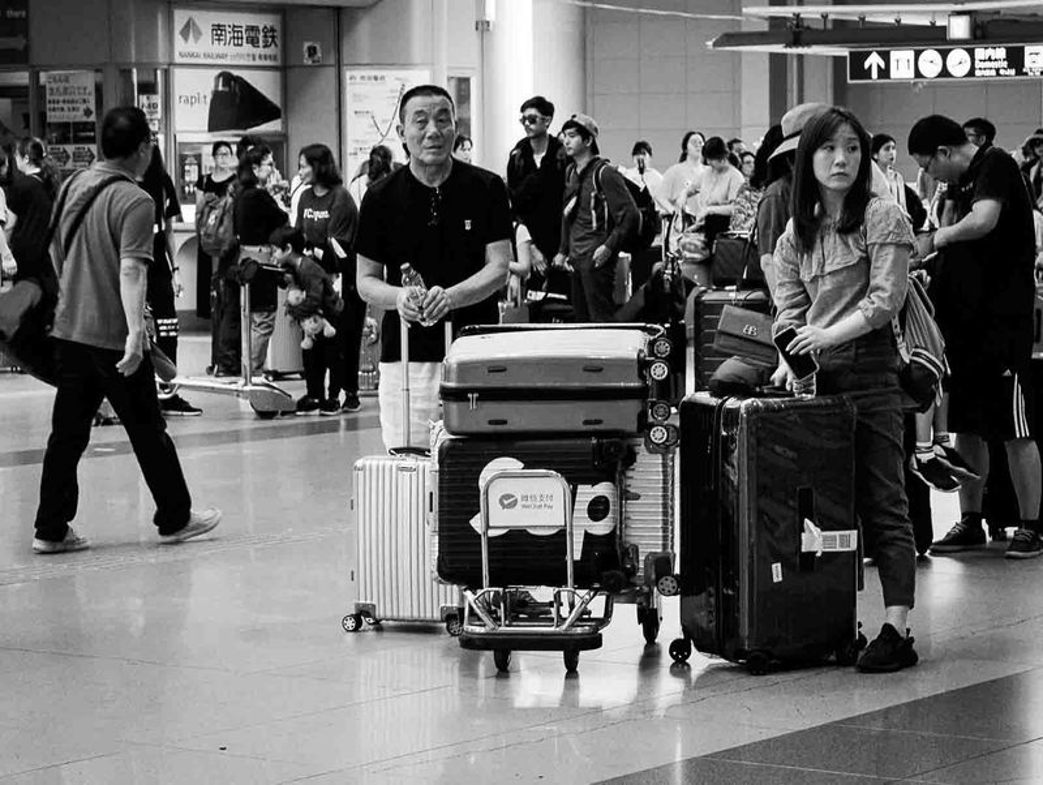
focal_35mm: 113
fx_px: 3409
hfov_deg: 17.4
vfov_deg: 13.1
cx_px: 572
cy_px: 401
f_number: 11
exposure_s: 1/100
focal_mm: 98
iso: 5600
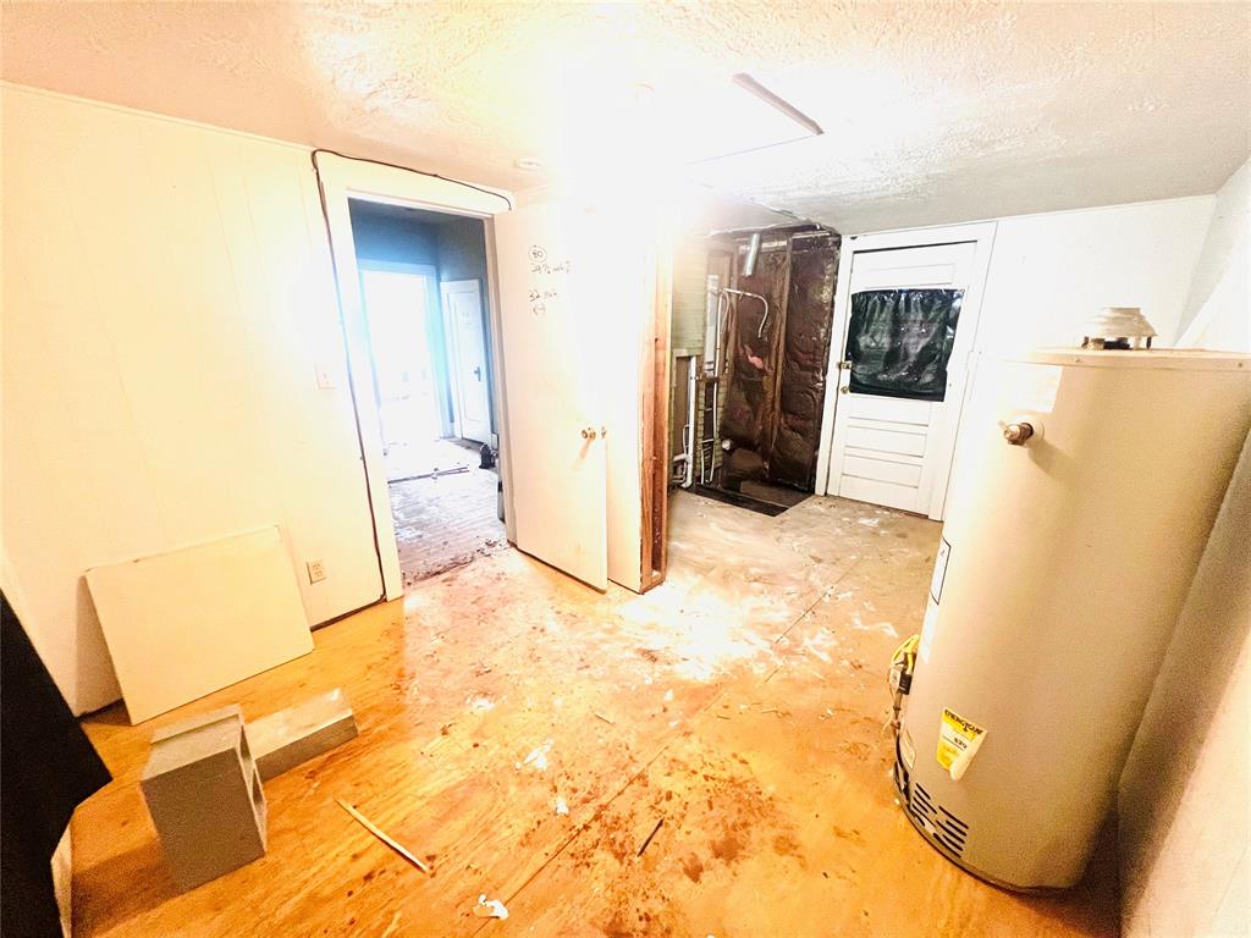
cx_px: 626
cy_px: 469
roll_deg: +1.2
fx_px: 470
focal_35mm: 13
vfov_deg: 89.9
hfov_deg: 106.2
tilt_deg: -17.1
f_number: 1.8
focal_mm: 1.57
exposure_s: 1/60
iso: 320
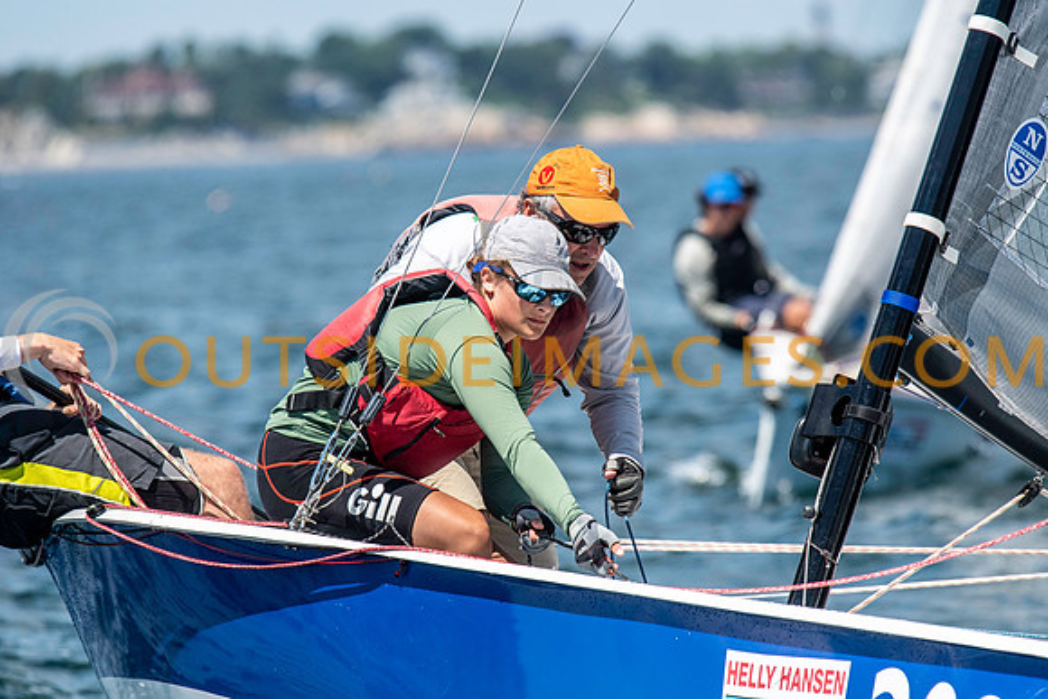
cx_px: 524
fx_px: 13102
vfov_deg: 3.1
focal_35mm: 450
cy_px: 350
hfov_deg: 4.6
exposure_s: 1/2000
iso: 320
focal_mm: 300
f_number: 5.6
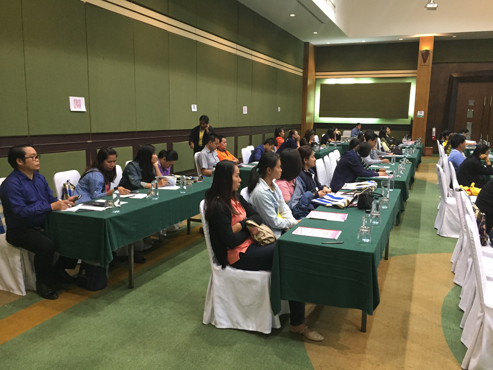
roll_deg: -0.4
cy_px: 185
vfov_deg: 48.2
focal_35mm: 29
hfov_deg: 61.7
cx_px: 246
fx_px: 413
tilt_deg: -8.4
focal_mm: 4.15
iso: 250
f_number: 2.2
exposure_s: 1/25
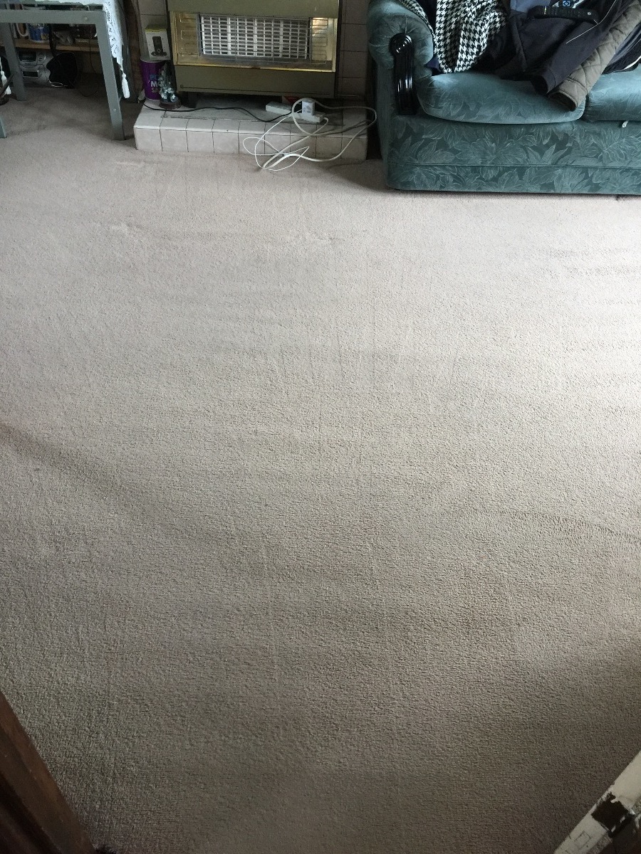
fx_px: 716
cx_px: 320
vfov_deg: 61.7
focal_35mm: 29
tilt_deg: -46.4
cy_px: 427
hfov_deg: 48.2
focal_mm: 4.15
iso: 64
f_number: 2.2
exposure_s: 1/33
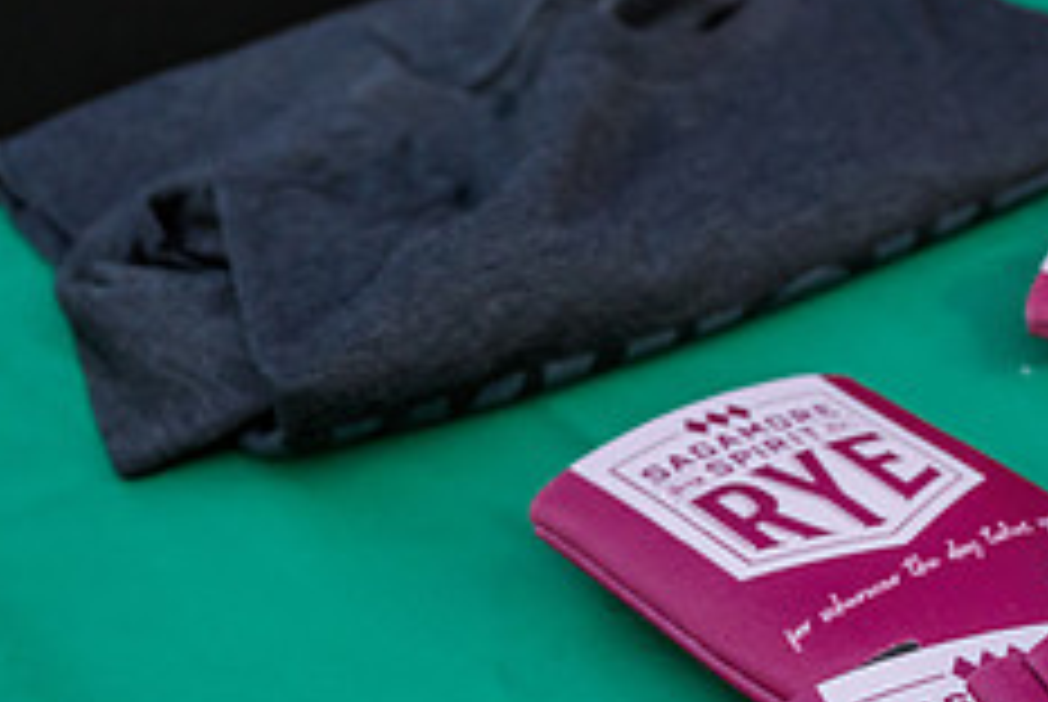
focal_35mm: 107
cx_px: 1255
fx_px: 3119
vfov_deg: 12.8
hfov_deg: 18.1
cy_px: 596
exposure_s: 1/1000
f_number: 4.5
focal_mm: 43
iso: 1000
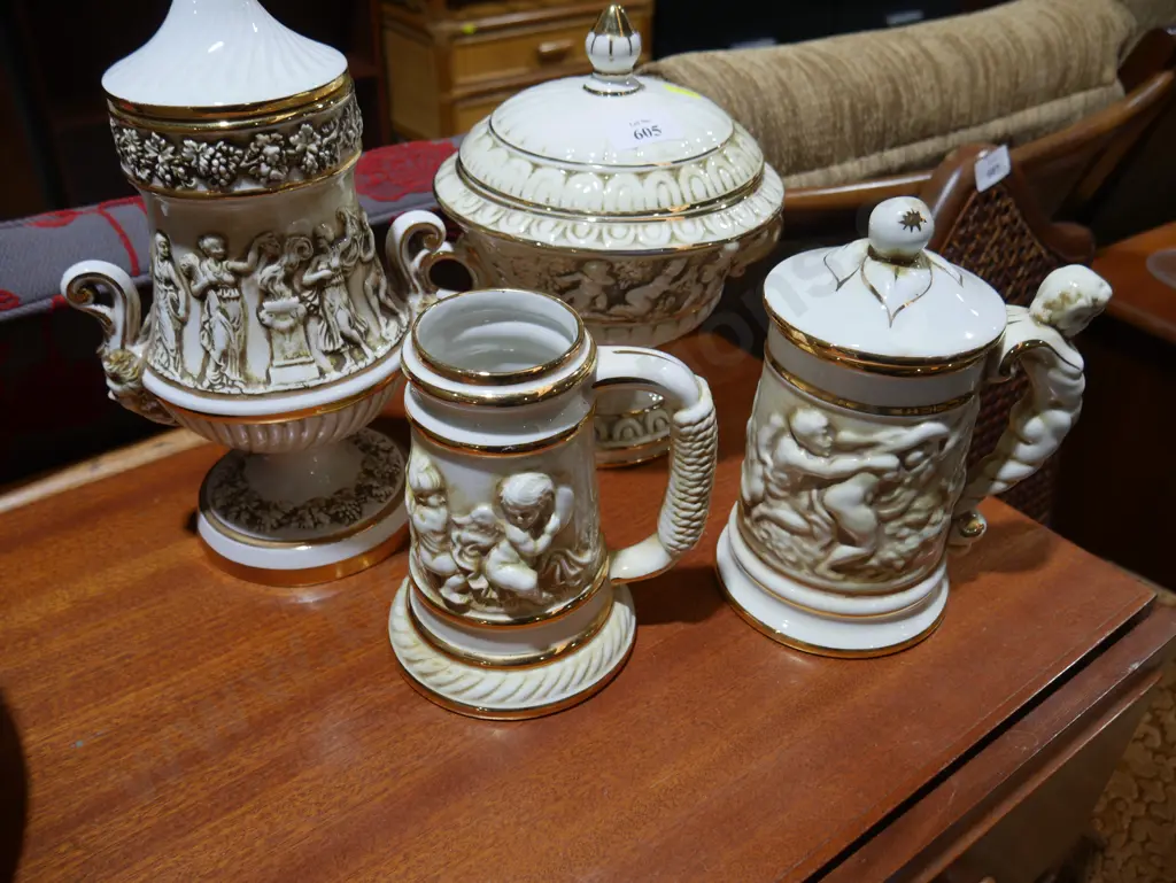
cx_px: 588
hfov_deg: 63.4
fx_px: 952
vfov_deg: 49.8
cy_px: 442
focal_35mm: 28
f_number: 4
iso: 200
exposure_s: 1/60
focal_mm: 14
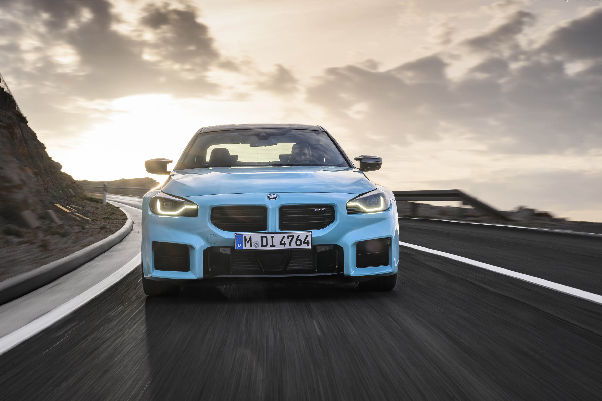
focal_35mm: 56
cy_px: 212
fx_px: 936
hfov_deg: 35.6
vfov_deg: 24.2
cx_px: 281
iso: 80
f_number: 16
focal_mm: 51
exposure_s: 1/20
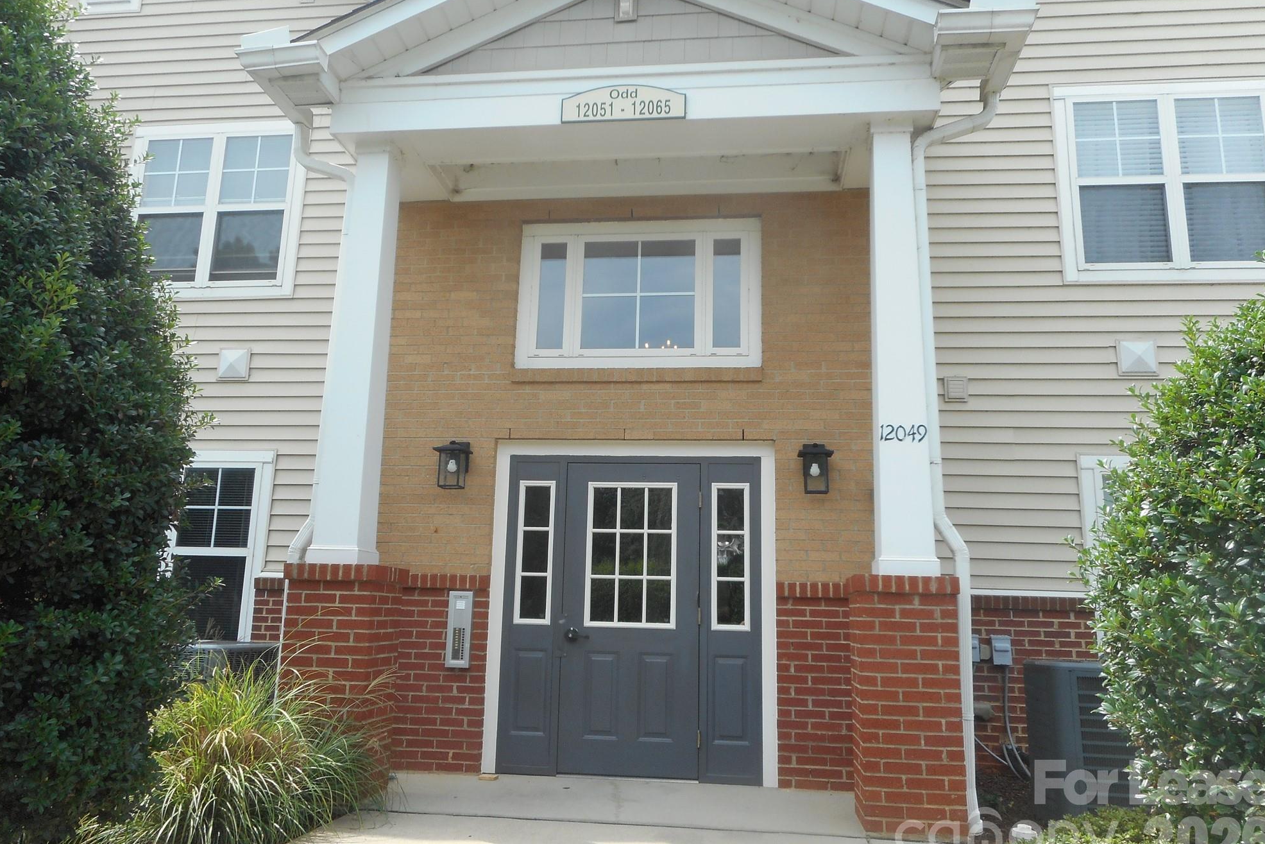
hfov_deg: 67.4
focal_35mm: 27
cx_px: 624
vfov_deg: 47.9
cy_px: 393
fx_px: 949
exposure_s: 1/400
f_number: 3.7
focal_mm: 4.5
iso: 80
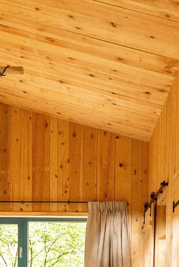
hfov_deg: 23.8
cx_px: 91
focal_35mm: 57
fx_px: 424
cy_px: 312
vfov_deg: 30.3
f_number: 2.8
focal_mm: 16
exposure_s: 1/125
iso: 1600
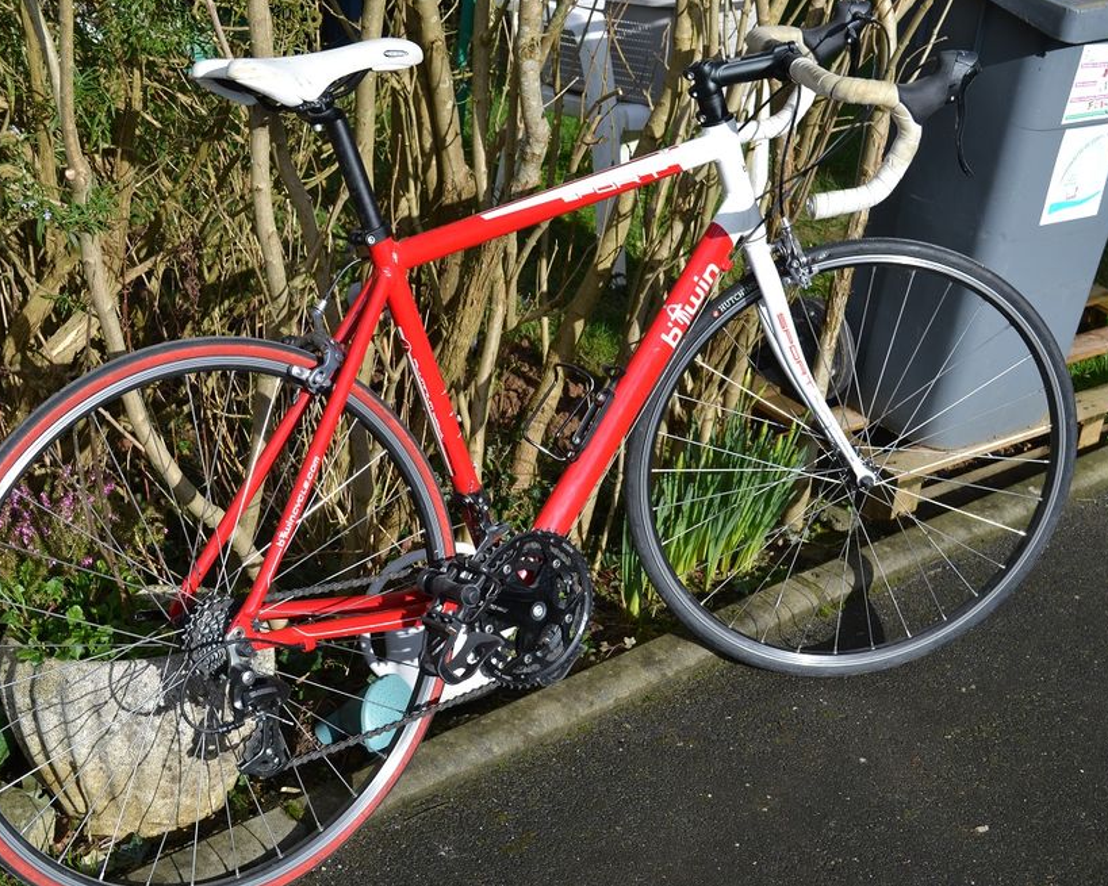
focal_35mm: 55
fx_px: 1803
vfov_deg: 27.6
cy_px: 438
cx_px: 570
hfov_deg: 34.2
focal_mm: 32
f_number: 8
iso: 100
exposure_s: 1/250
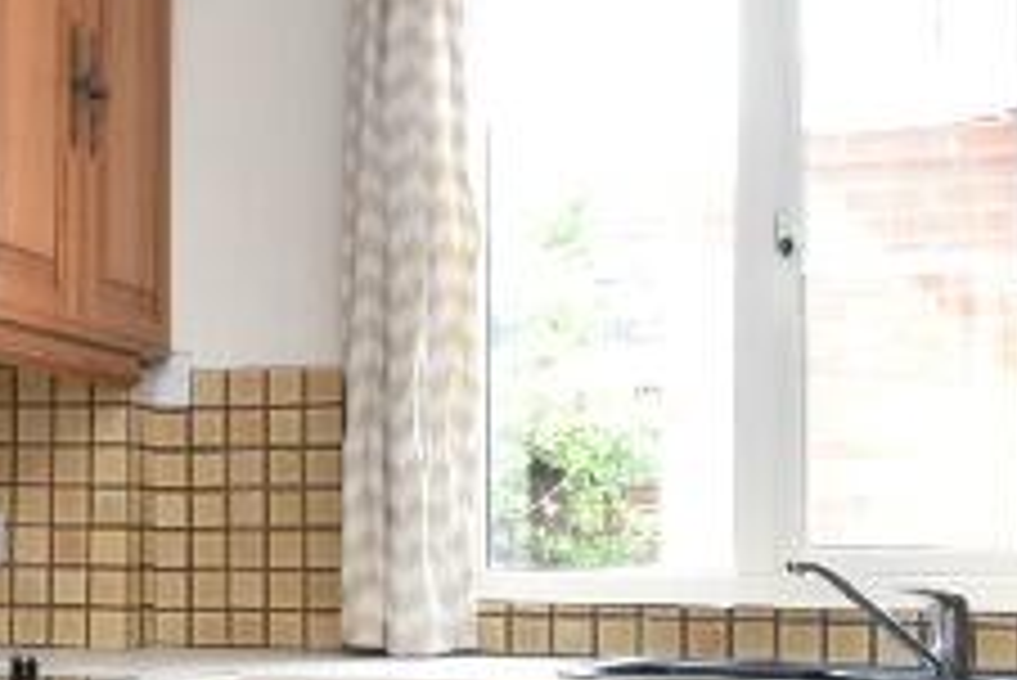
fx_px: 1922
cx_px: 54
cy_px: 484
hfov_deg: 28.2
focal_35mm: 68
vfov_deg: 19.9
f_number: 9
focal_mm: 10
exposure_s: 1/10
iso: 400
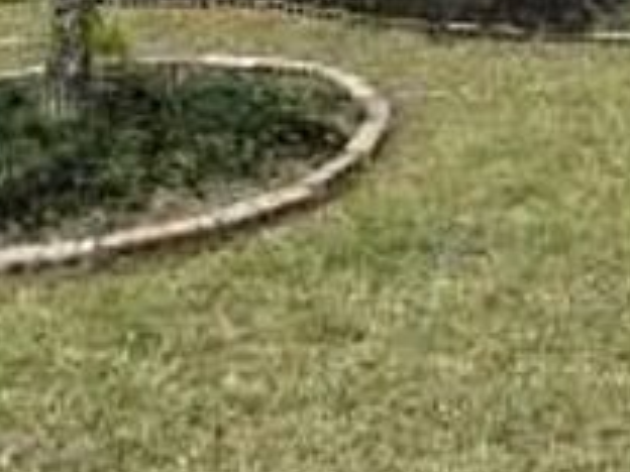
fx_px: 1256
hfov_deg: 22.0
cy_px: -133
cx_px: 1009
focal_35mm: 69
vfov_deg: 19.7
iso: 40
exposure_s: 1/626
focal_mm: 2.22
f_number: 2.2
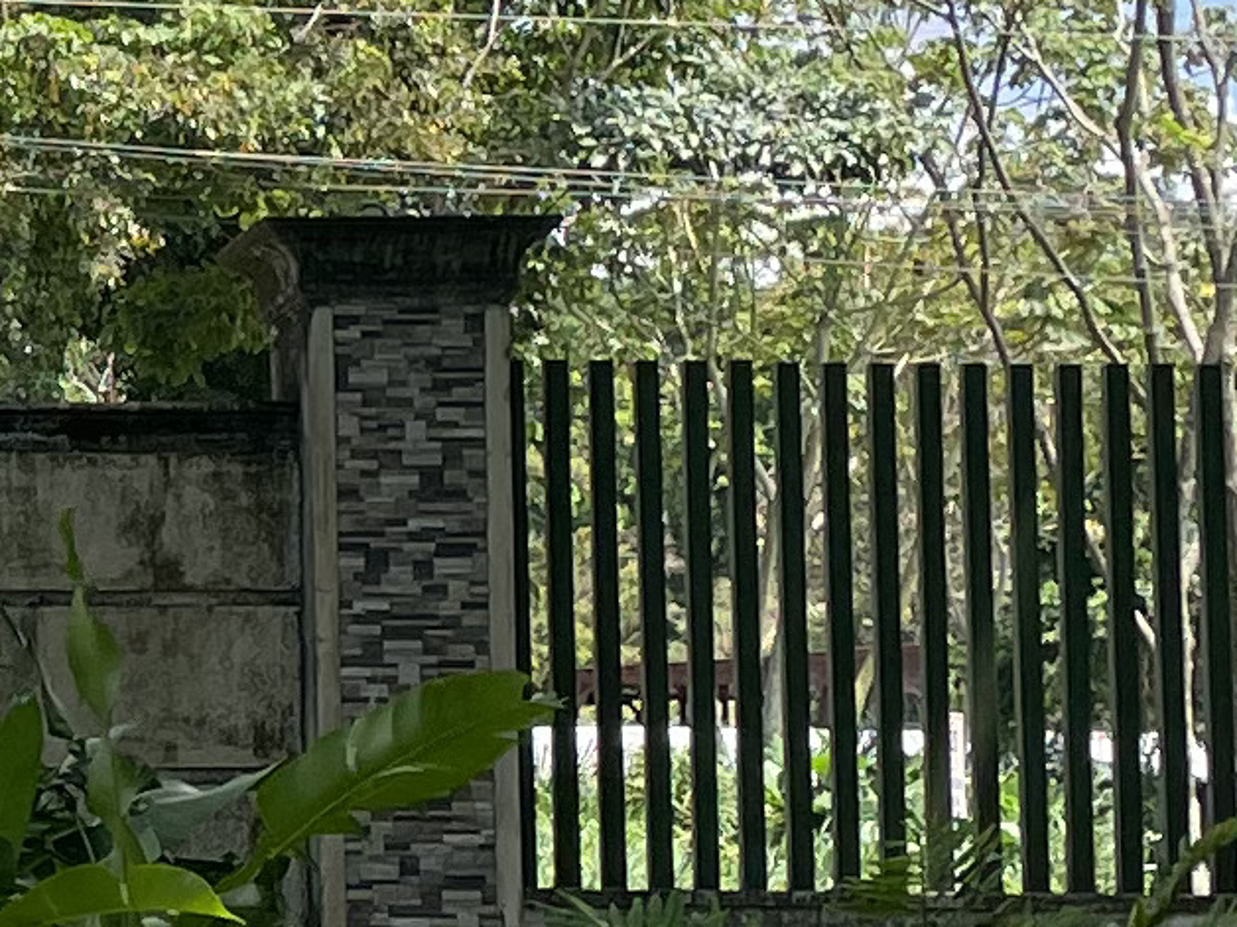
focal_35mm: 167
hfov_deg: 10.9
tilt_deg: +3.7
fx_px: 5968
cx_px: -1115
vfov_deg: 8.9
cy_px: 455
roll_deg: -0.6
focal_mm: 4.2
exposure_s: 1/1887
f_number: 1.6
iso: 50
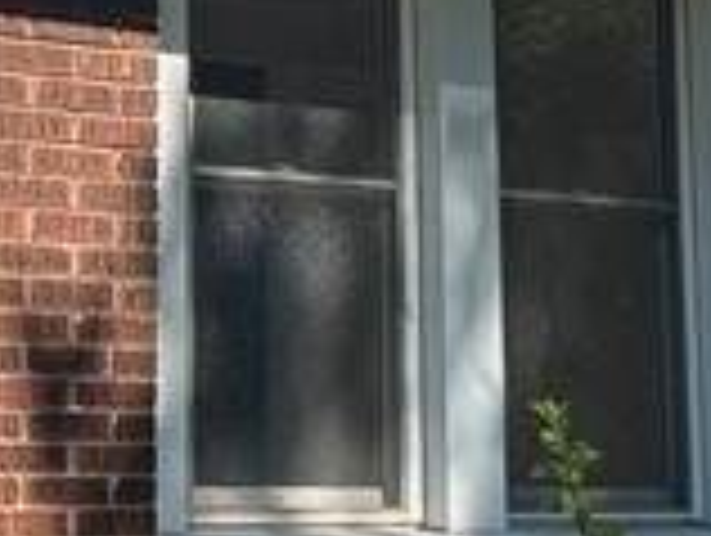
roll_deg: +2.2
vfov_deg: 8.8
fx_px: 3456
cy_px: -27
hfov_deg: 11.7
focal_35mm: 168
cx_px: 536
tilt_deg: +11.1
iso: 50
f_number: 1.5
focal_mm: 5.7
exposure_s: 1/1972
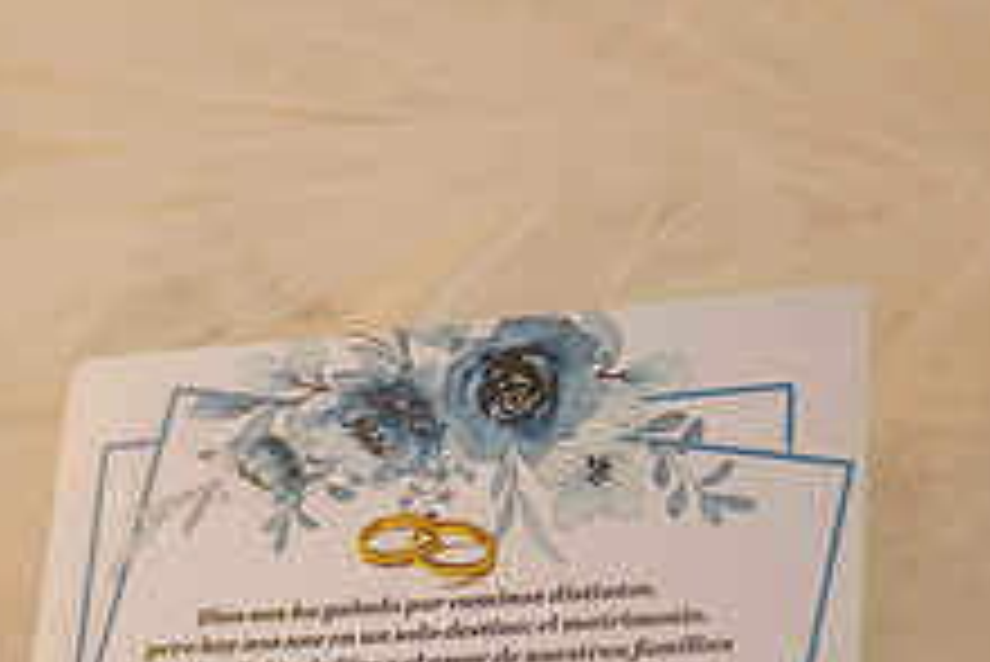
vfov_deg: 10.4
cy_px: 858
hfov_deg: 15.6
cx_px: -9
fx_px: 3550
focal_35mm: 129
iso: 250
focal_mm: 49
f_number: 2.8
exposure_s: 1/100
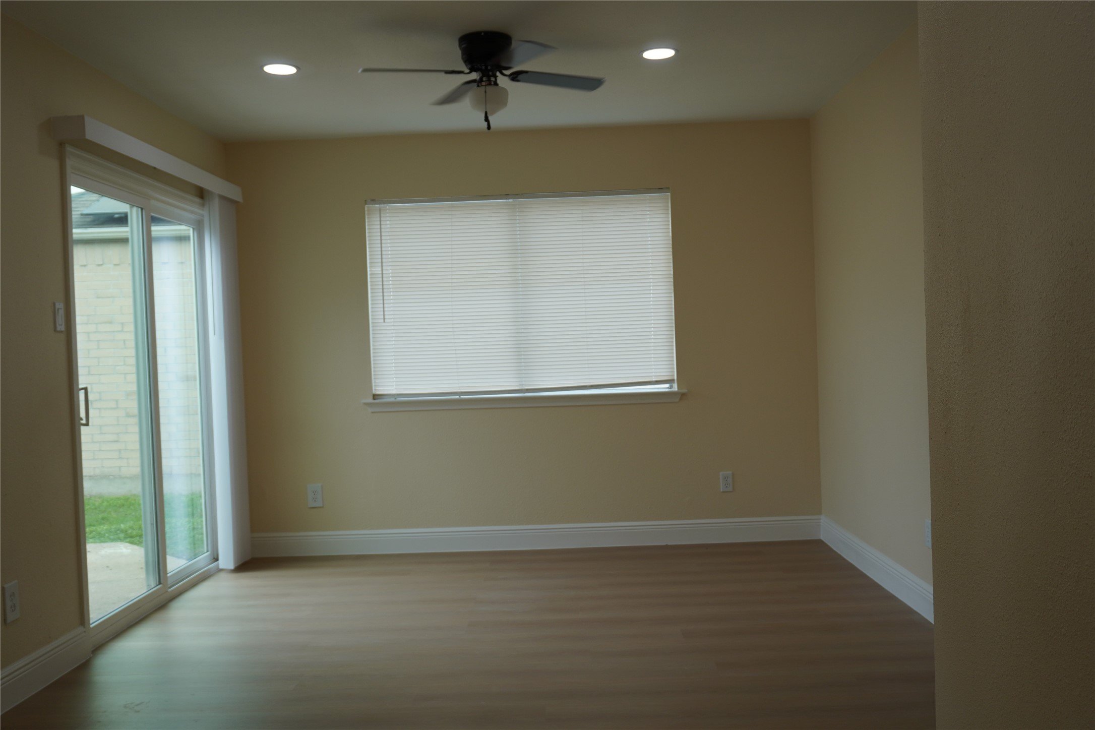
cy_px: 365
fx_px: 1095
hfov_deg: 53.1
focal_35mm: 36
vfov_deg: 36.9
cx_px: 548
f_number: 4.5
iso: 160
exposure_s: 1/160
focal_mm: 24
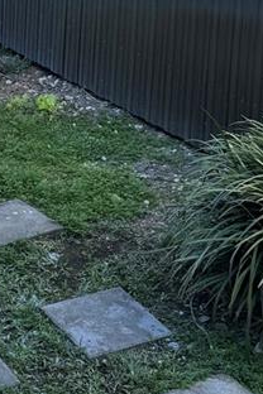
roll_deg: -2.8
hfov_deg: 14.2
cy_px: -1
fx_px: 1052
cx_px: 110
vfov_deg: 20.5
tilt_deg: -12.0
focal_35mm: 96
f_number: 1.78
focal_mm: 6.76
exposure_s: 1/1678
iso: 80
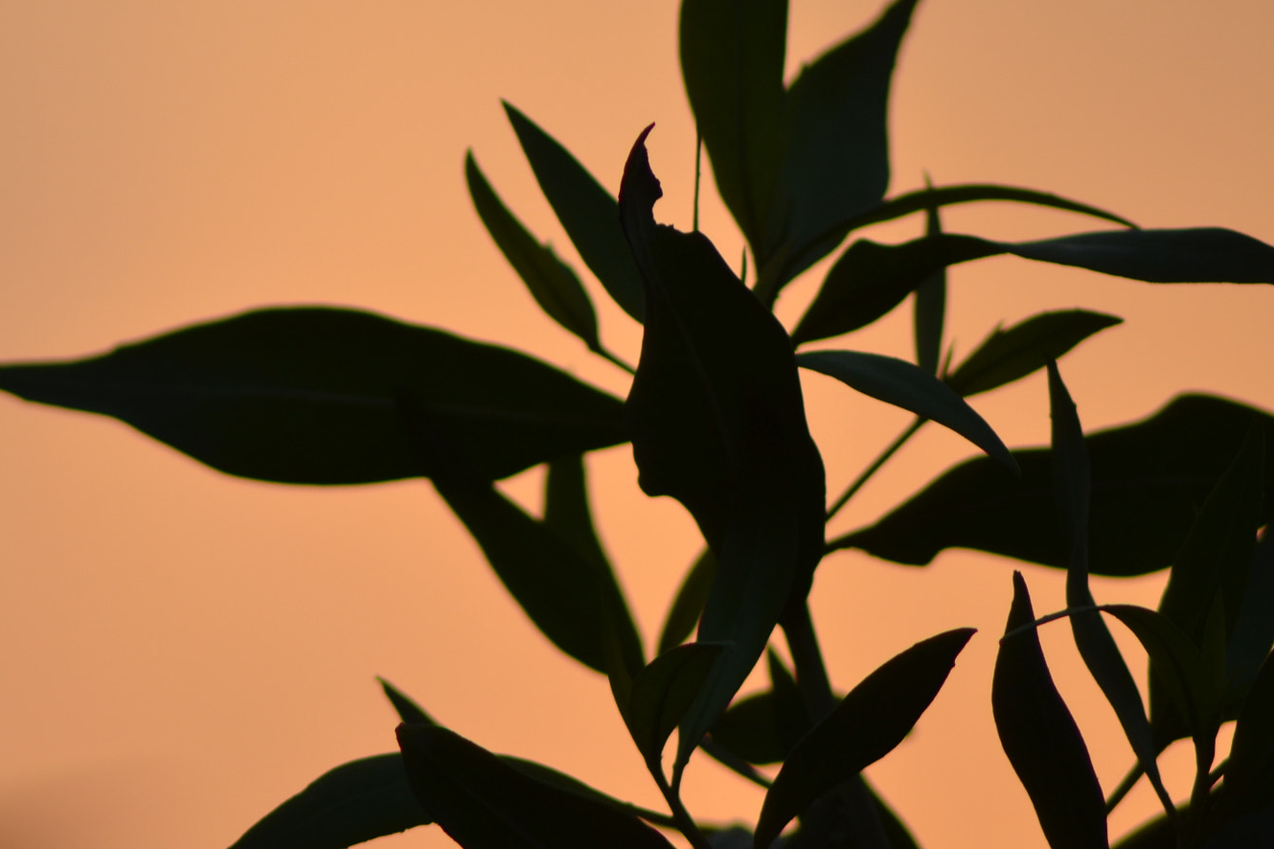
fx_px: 24517
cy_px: 312
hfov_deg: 3.0
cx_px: 388
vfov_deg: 2.0
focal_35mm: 693
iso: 200
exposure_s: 1/500
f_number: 5.6
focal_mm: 300
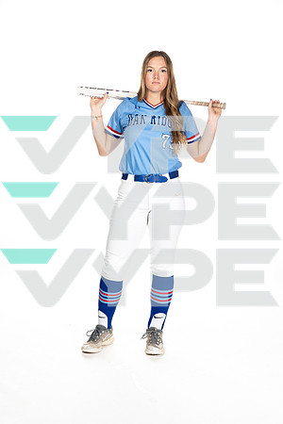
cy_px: 212
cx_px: 142
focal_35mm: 50
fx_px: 590
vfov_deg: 39.6
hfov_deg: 27.0
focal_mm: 50
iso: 400
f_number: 6.3
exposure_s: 1/250
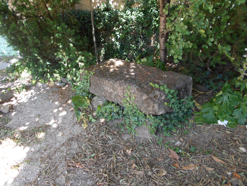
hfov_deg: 67.3
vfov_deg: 53.1
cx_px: 124
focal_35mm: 26
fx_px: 186
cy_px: 93
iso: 100
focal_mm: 4.6
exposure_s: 1/30
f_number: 3.2
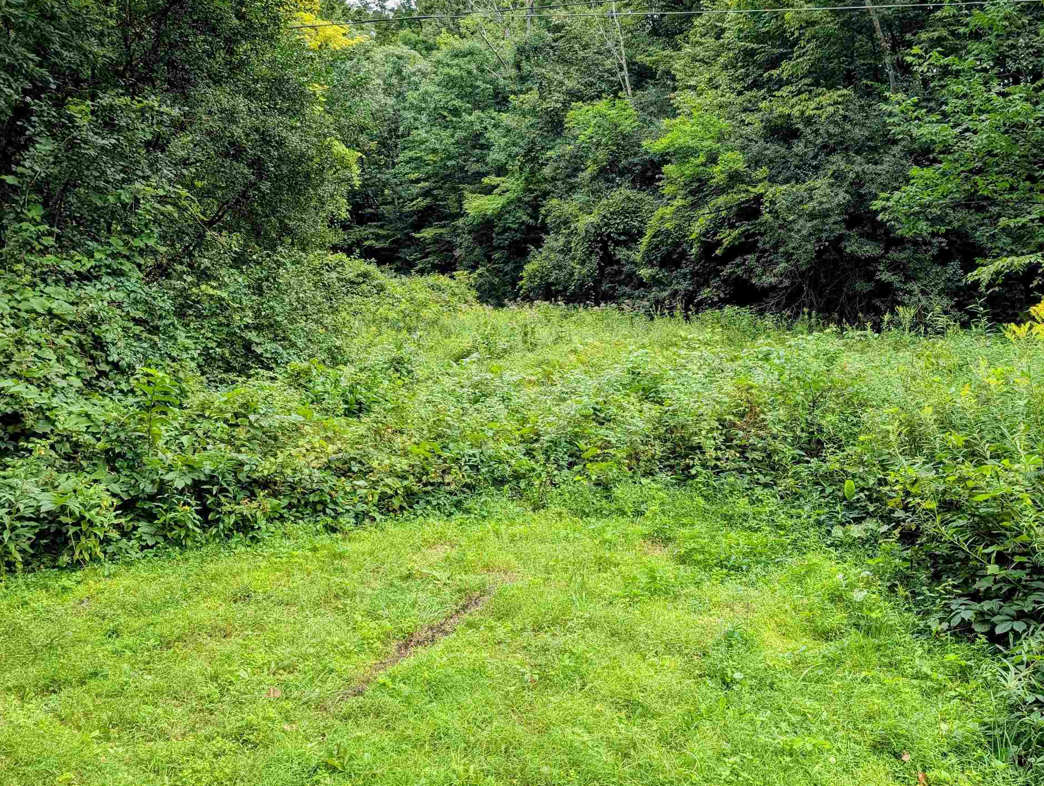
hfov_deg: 55.8
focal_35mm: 32
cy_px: 377
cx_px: 681
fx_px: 966
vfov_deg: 44.3
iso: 16
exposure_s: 1/386
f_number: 1.68
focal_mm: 6.9
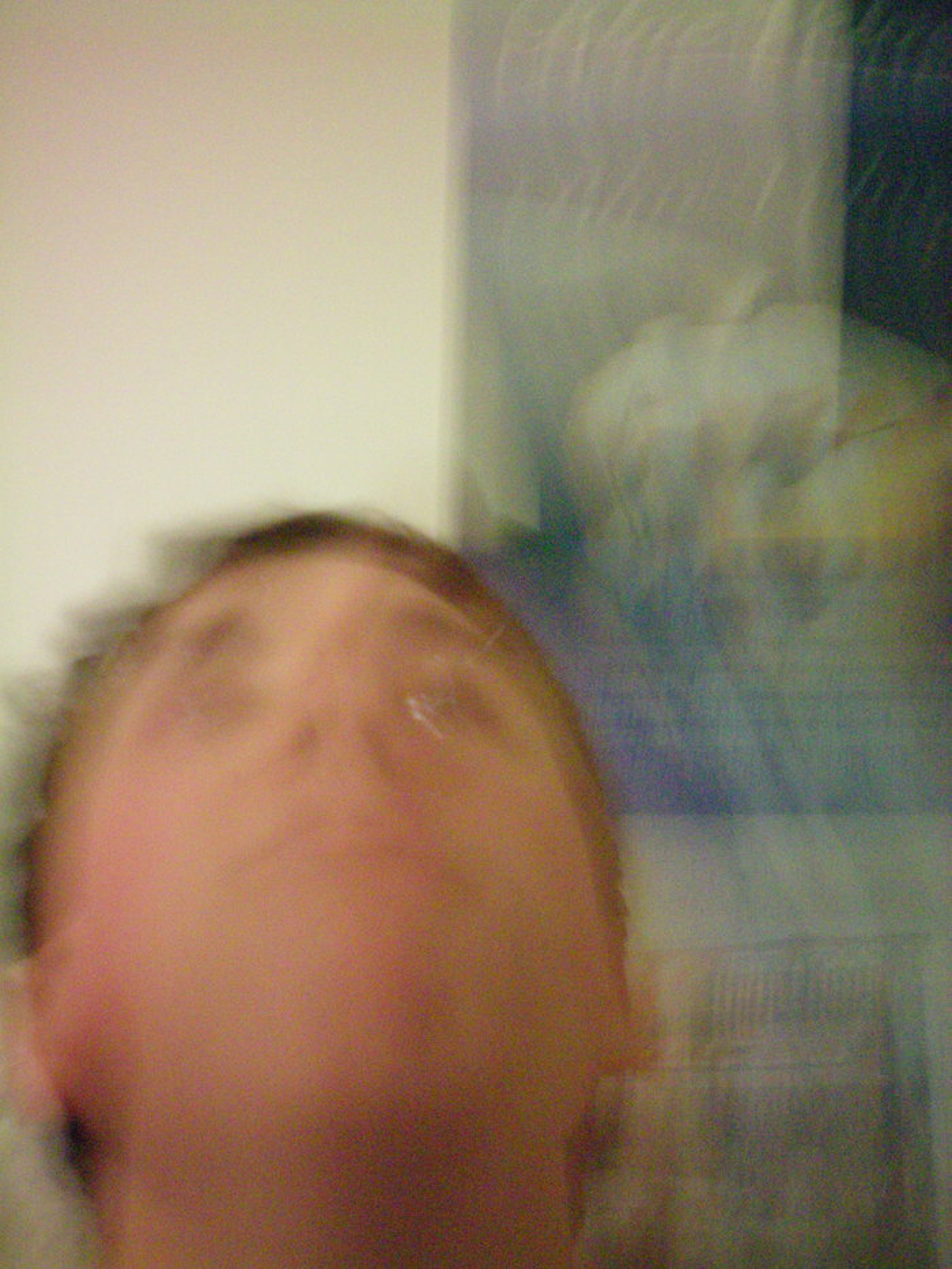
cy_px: 634
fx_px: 1393
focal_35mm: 38
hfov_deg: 37.7
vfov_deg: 49.0
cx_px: 476
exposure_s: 1/2.5
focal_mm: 6.3
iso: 400
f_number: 3.1
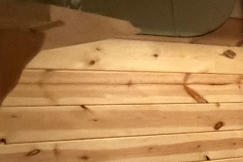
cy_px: 152
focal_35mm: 71
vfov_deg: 18.8
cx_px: 551
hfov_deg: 16.3
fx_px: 479
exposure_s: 1/60
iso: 1250
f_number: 2.2
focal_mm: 2.22
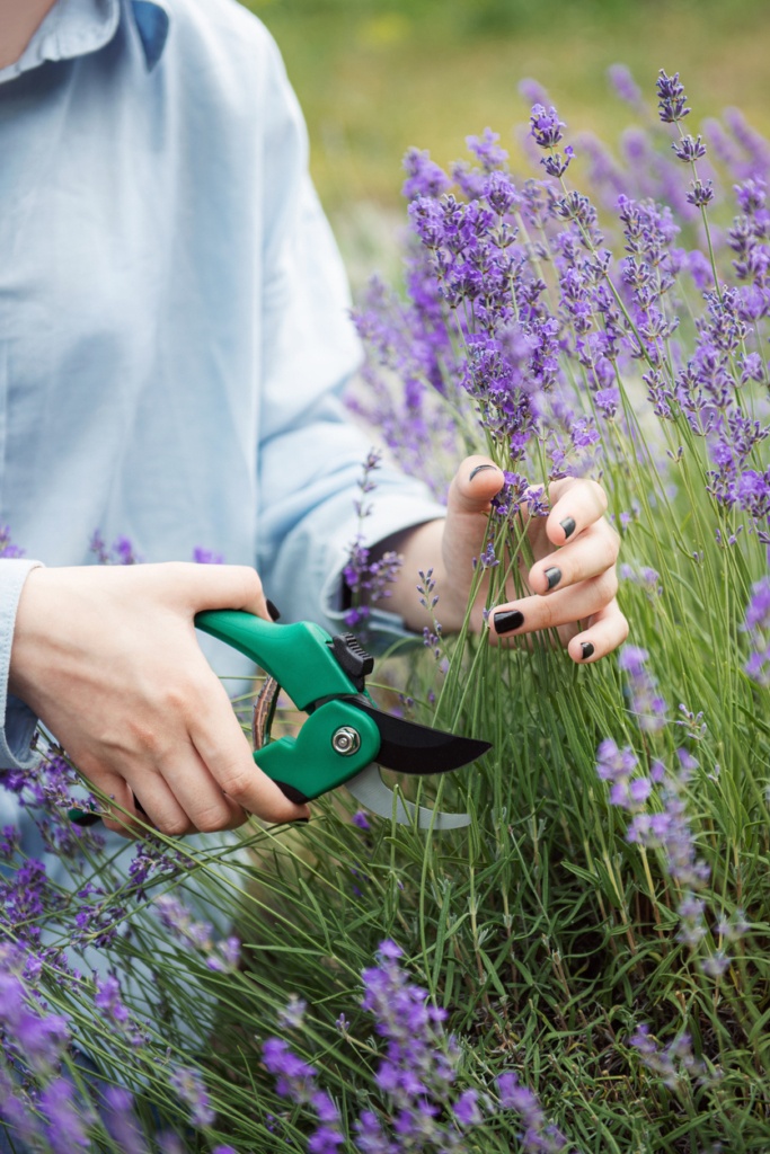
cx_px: 385
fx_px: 2245
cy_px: 577
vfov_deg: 28.8
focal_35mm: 70
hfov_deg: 19.5
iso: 200
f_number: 3.2
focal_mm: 70
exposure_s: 1/200
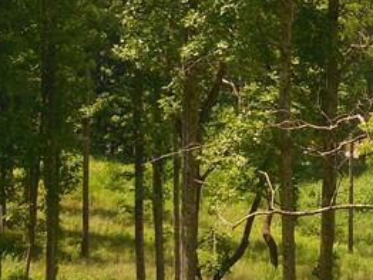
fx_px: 2567
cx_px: 232
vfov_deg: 6.1
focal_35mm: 238
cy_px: -208
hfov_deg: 8.3
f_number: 4.5
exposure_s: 1/400
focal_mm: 11
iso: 125
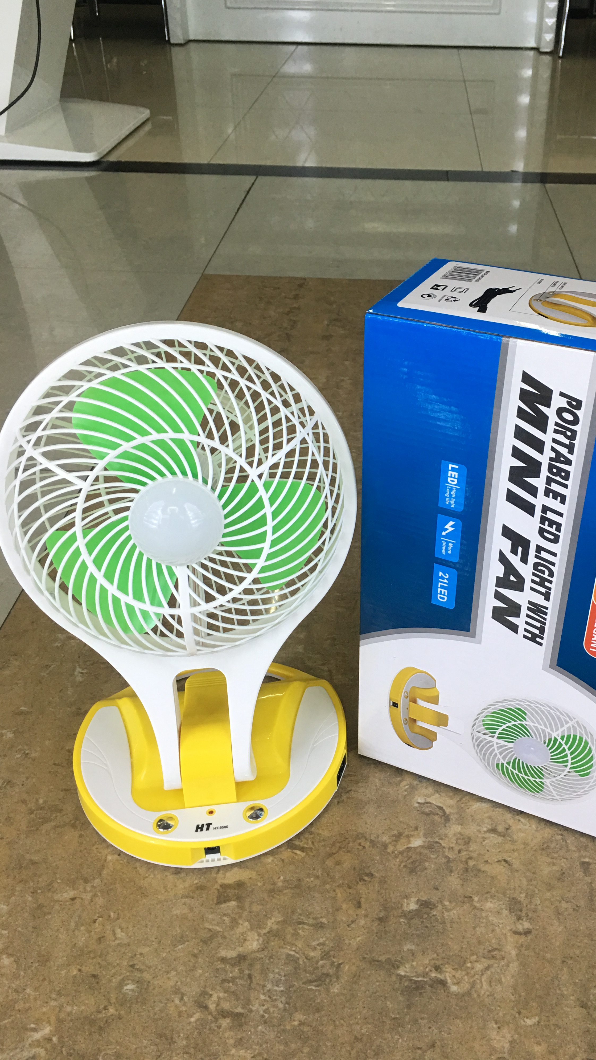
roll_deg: -1.3
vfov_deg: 61.0
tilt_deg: -32.8
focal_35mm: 32
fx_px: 899
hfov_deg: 36.3
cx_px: 393
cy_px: 523
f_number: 2.2
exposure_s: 1/33
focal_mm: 4.15
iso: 64
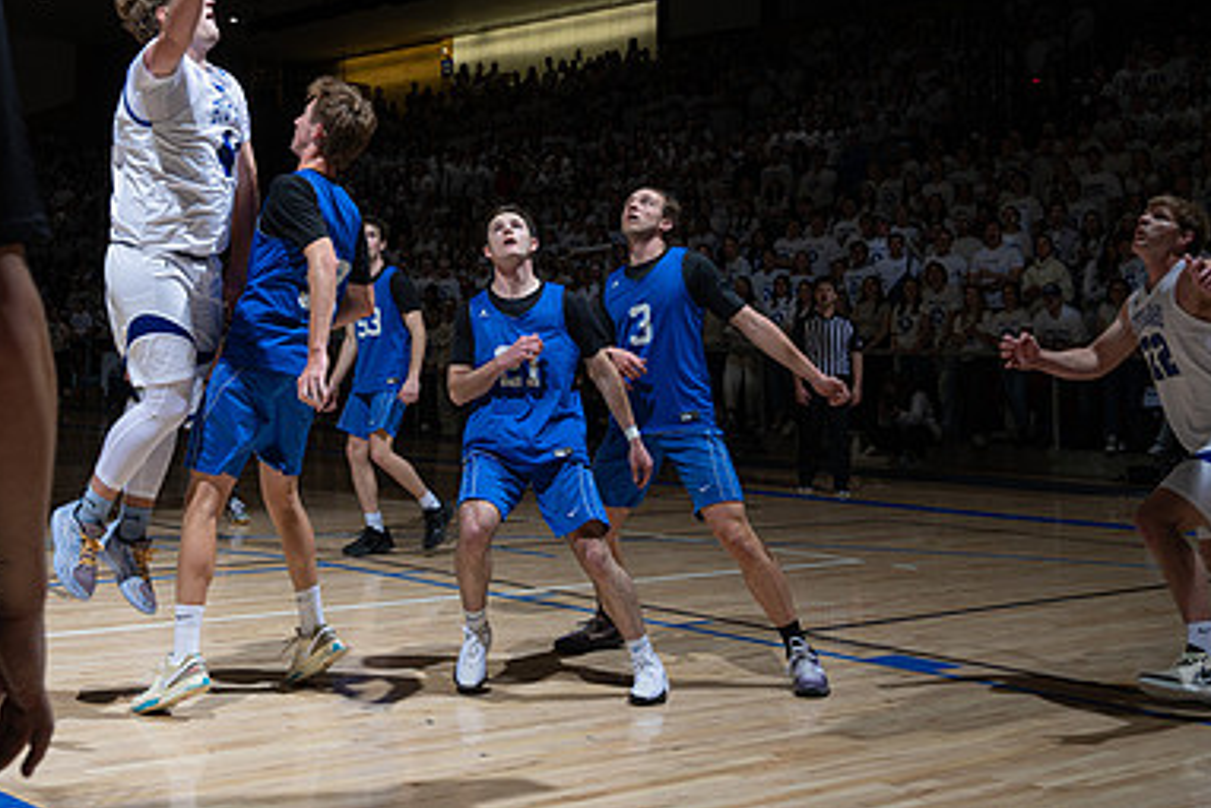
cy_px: 201
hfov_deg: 36.3
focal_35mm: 54
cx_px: 365
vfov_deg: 24.8
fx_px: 1817
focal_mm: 35
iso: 100
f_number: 6.3
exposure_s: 1/60
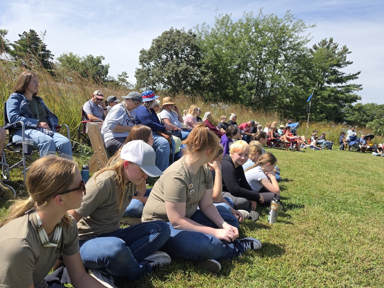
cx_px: 188
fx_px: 266
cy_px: 141
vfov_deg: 56.8
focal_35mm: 24
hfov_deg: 71.6
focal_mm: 6.5
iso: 64
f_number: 1.4
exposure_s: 1/709
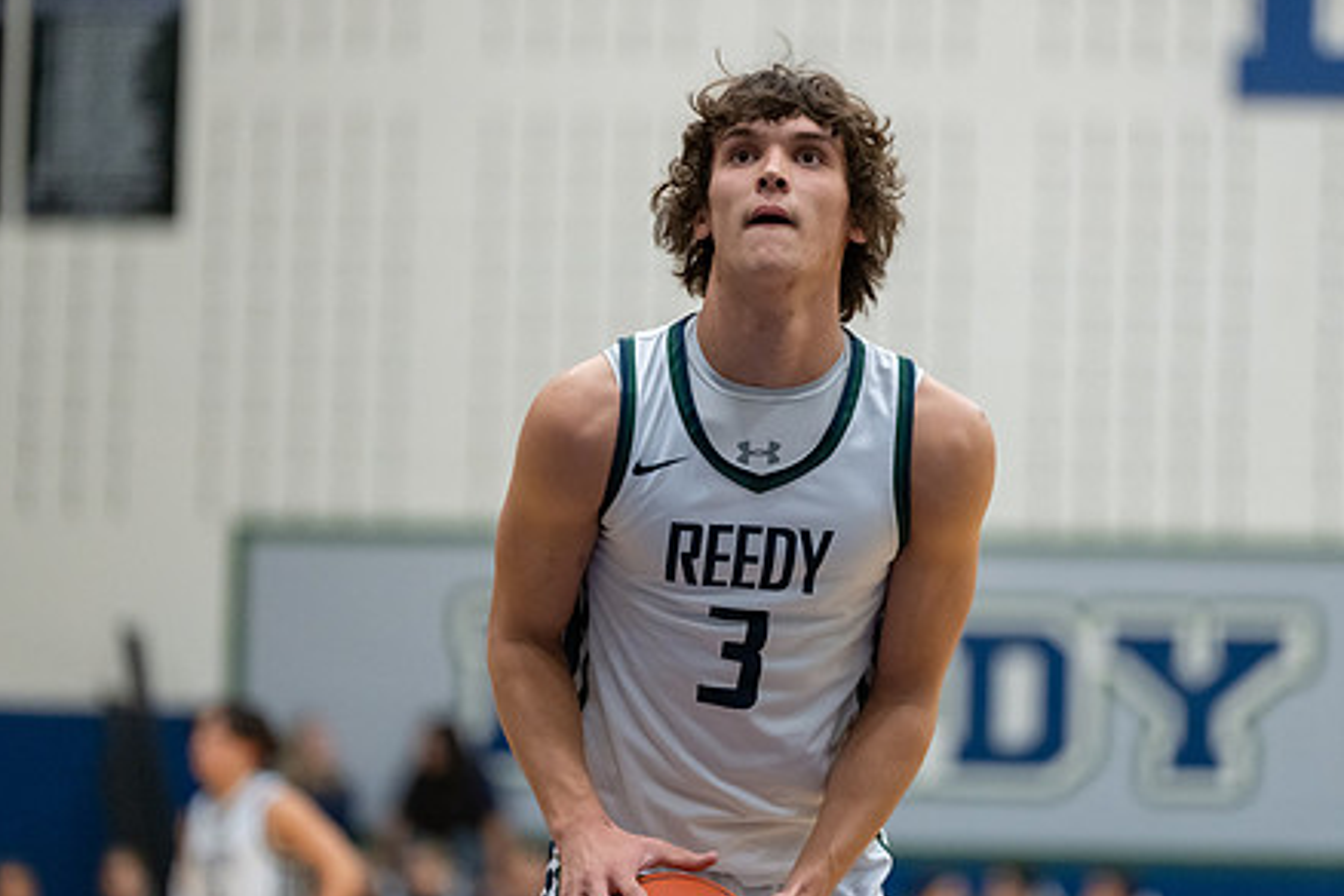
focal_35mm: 221
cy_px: 397
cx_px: 752
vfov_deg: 6.2
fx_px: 8250
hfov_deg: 9.3
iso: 4000
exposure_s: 1/500
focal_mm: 167
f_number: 2.8
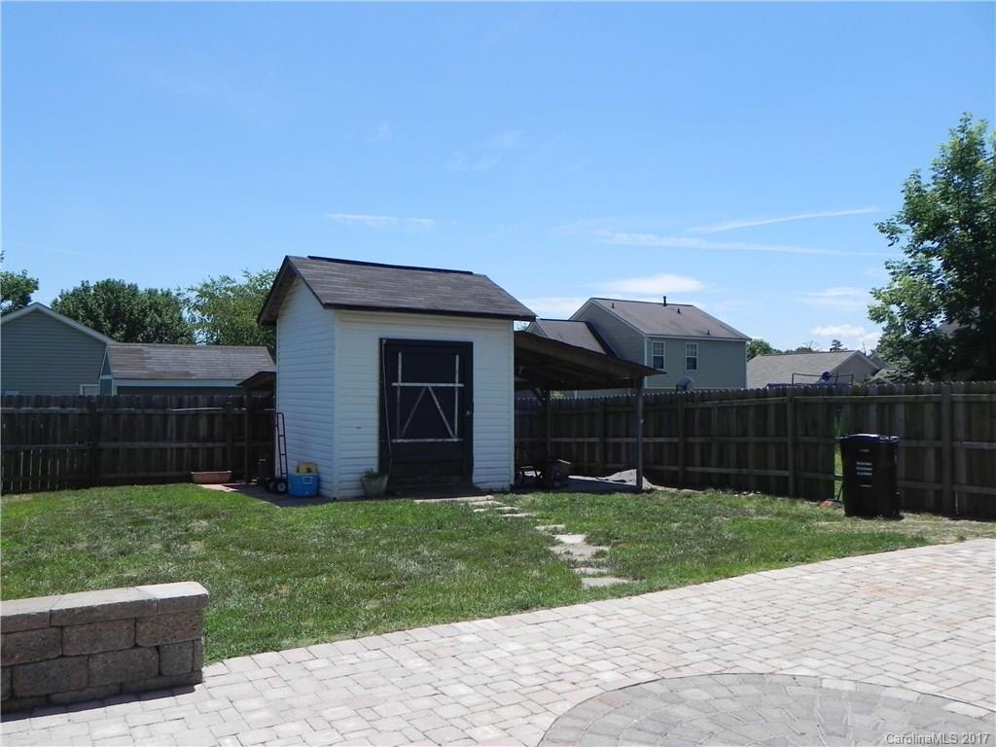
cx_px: 498
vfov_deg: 48.2
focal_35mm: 29
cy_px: 374
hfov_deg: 61.7
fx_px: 834
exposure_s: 1/1400
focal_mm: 5.2
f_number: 4
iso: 160
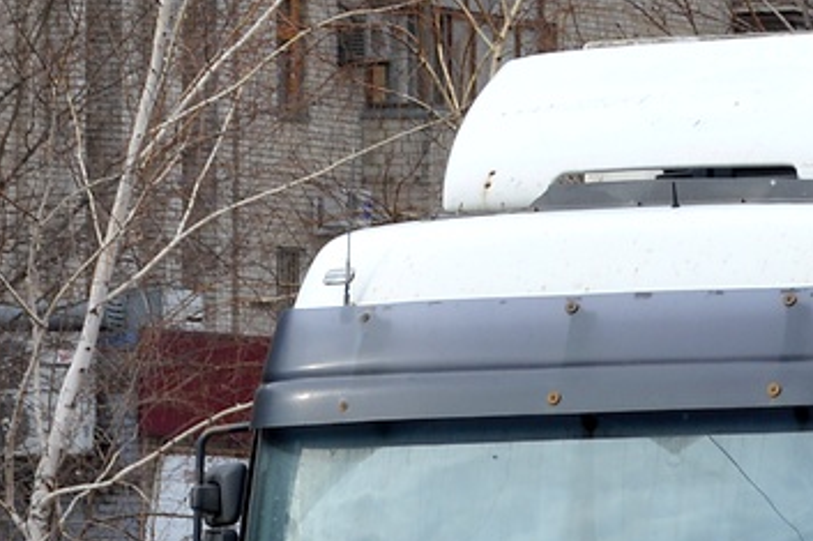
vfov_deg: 3.6
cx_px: 1248
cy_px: 426
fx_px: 8638
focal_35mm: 383
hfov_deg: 5.3
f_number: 8
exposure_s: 1/250
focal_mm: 75
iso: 200
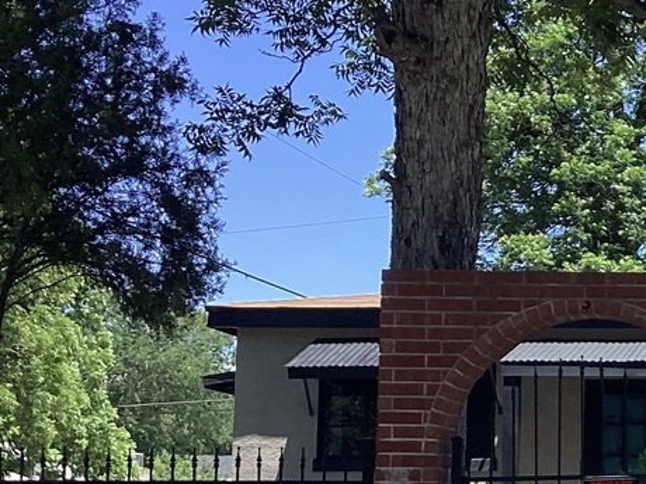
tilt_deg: +4.7
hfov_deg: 18.6
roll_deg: -0.1
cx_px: 876
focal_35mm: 97
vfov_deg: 15.2
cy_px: 355
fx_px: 1810
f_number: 2.4
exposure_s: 1/652
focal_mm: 3.3
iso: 25
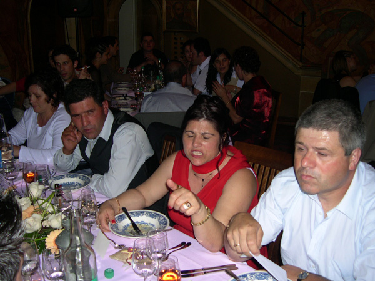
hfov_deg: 49.0
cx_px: 188
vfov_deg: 37.7
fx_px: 412
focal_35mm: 38
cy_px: 140
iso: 100
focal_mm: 8
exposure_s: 1/60
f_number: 2.8
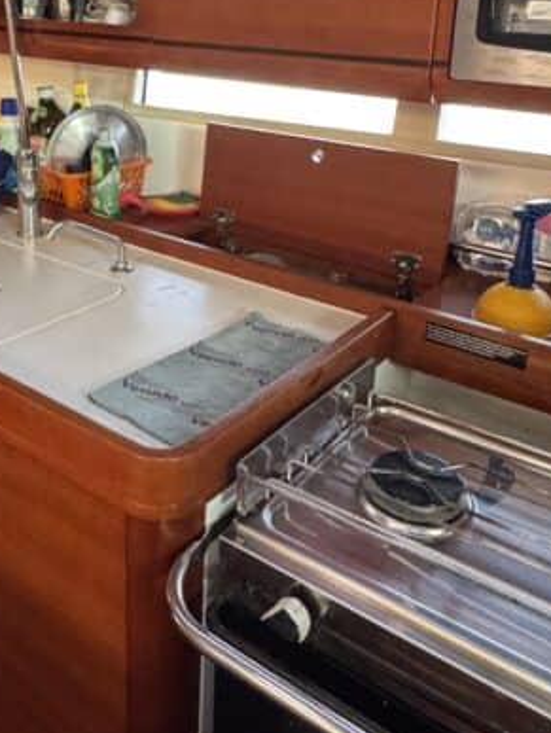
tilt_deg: -17.7
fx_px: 784
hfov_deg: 38.3
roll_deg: -0.4
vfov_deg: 48.8
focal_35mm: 37
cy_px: 216
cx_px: 184
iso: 640
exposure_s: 1/60
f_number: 2.2
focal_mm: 2.22
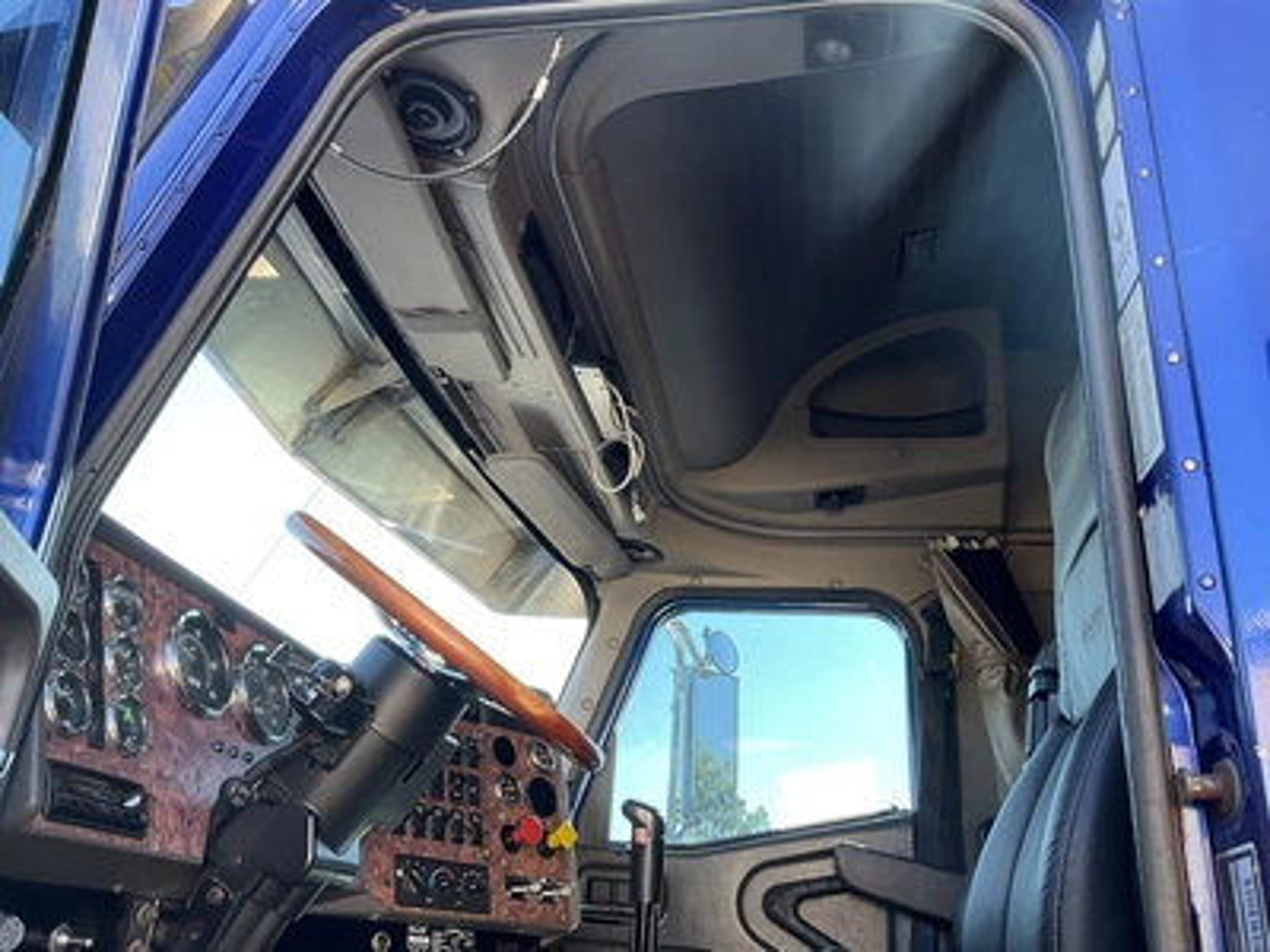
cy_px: 476
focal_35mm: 29
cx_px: 635
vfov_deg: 48.2
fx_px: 1064
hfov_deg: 61.7
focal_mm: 3
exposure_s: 1/122
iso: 32
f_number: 1.8
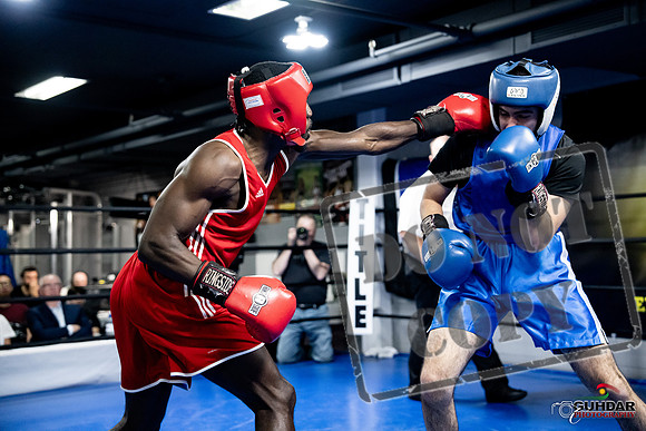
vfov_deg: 27.5
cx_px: 323
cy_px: 216
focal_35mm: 49
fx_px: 879
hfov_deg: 40.3
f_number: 2.8
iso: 8000
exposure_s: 1/1000
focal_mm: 49
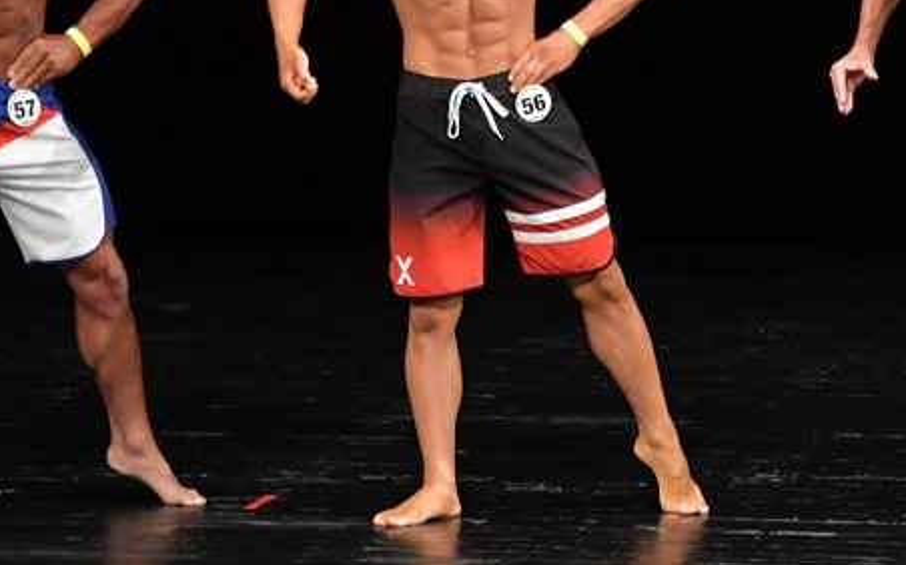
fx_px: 11649
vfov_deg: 2.8
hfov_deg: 4.5
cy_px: 176
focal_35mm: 472
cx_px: 759
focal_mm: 180
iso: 3200
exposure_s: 1/400
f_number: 5.6
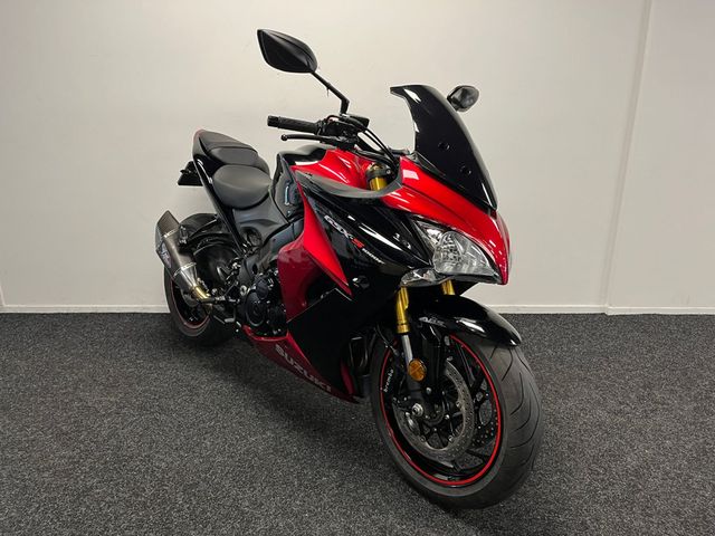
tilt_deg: -16.7
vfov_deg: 53.1
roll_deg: -0.2
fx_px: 537
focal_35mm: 26
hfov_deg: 67.3
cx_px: 358
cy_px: 268
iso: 100
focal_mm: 5.1
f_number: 1.6
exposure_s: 1/50
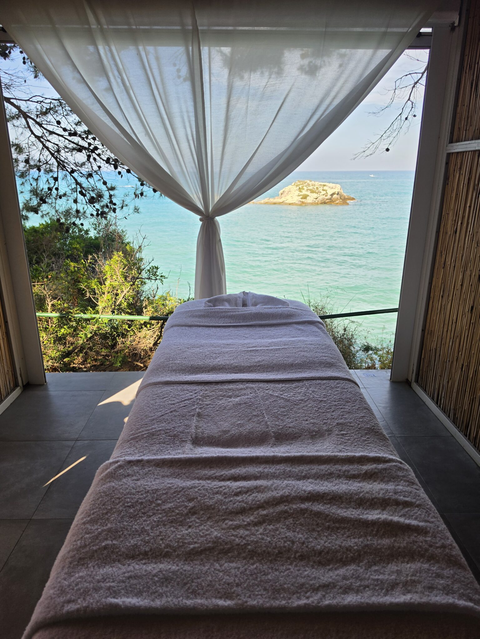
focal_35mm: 23
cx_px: 240
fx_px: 425
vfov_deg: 73.9
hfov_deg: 58.9
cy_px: 320
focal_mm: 6.5
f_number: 1.4
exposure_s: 1/3026
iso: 64
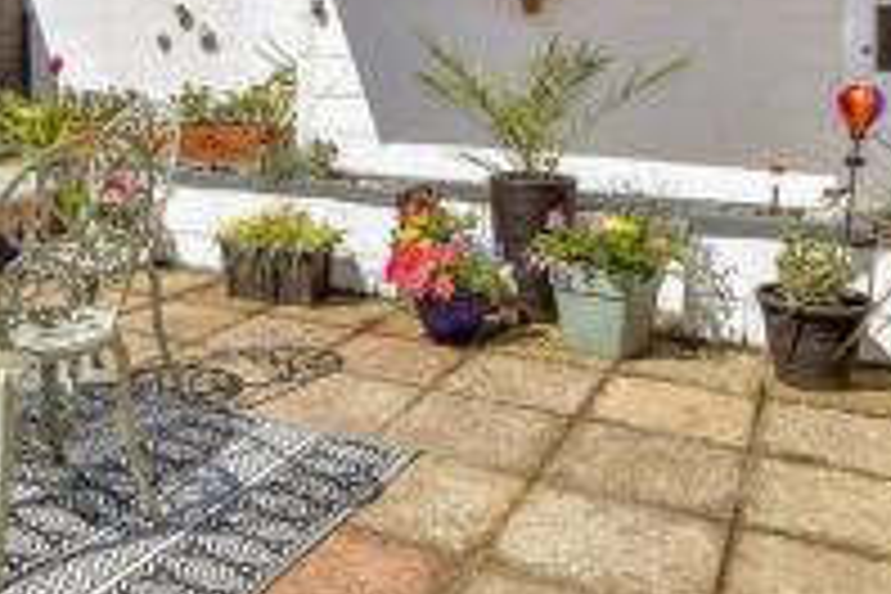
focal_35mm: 36
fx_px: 891
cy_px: 65
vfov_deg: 34.9
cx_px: 302
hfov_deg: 52.2
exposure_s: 1/250
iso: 160
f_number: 8
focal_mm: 10
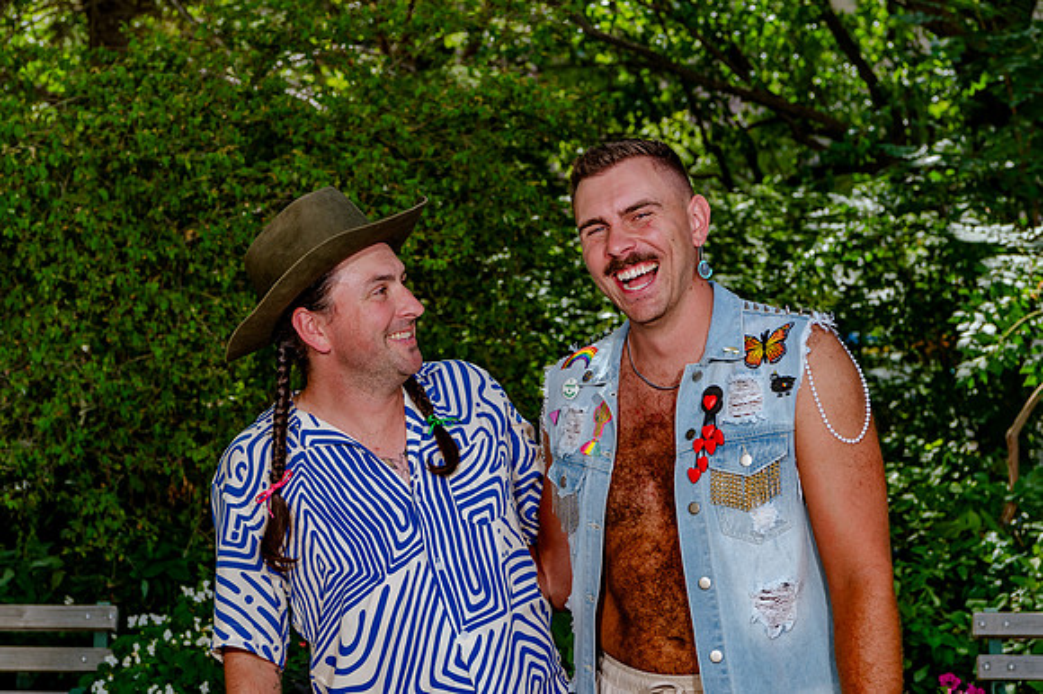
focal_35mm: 78
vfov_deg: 17.4
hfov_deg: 26.0
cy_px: 308
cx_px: 521
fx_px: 2261
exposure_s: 1/250
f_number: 7.1
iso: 200
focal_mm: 70
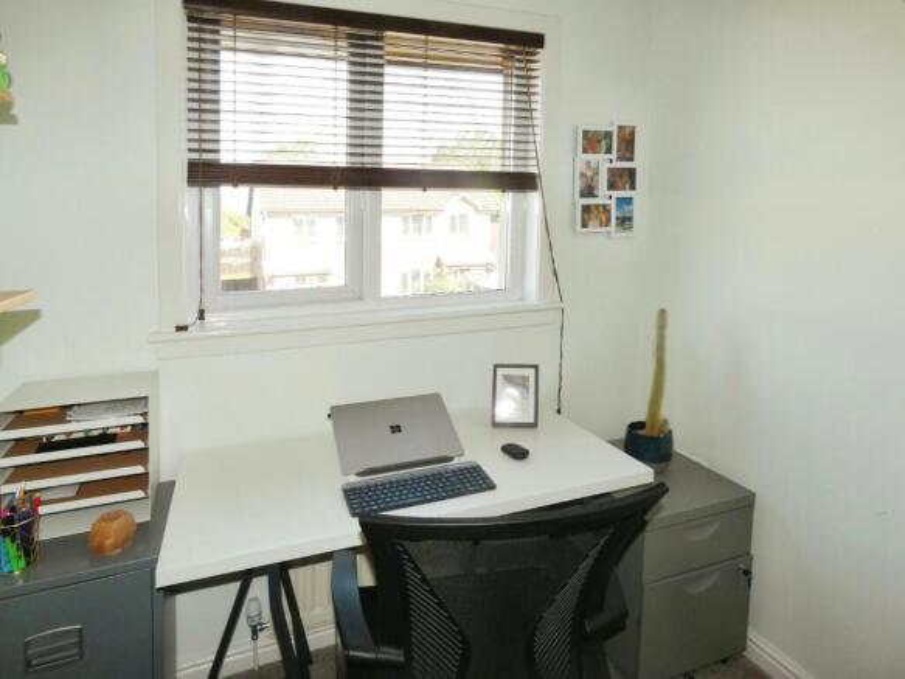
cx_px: 452
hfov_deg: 81.8
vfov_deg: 66.0
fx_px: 523
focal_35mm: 20
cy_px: 340
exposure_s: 1/160
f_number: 2.8
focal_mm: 3.6
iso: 80
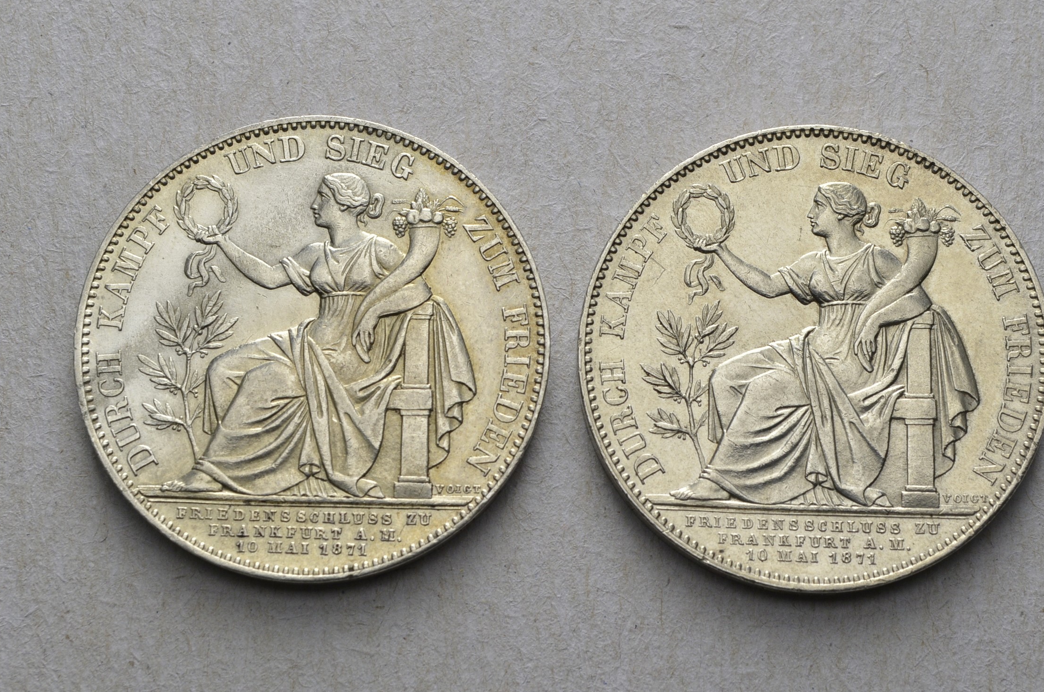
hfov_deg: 22.3
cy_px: 336
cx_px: 573
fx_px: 2650
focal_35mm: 92
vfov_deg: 14.9
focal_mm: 55
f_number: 14
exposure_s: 1/250
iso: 400
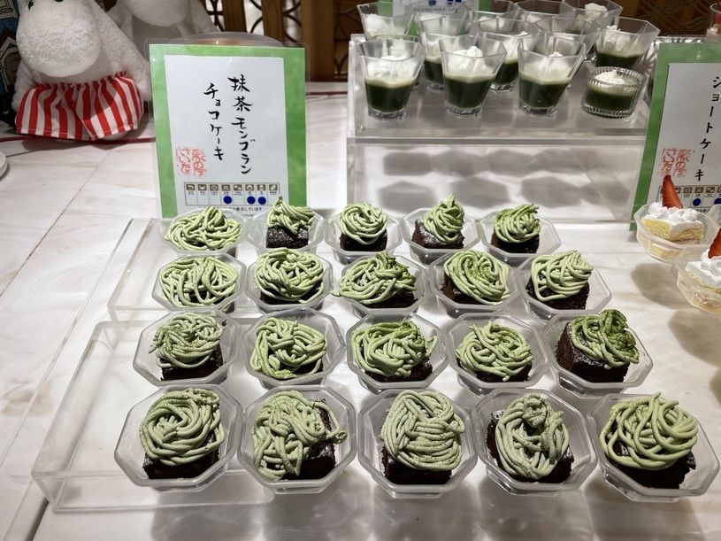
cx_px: 360
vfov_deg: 53.1
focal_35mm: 26
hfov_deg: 67.3
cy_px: 270
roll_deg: -0.9
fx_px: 541
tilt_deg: -37.9
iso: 32
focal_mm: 4.2
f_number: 1.6
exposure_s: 1/127
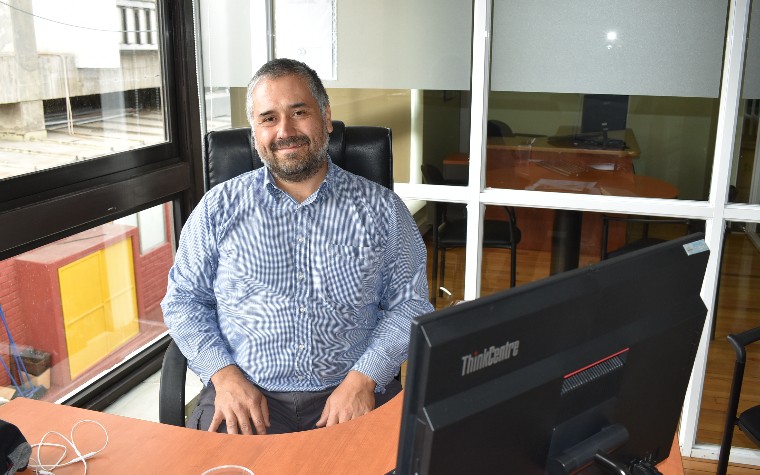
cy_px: 242
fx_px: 704
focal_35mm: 34
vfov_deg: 37.3
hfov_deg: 56.7
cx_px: 378
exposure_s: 1/125
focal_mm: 22
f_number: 5.6
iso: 560
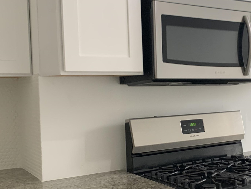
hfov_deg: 32.2
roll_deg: +0.6
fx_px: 421
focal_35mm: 58
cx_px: 205
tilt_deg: -4.1
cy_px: 127
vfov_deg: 25.1
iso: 80
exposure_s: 1/60
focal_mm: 4.25
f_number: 1.8
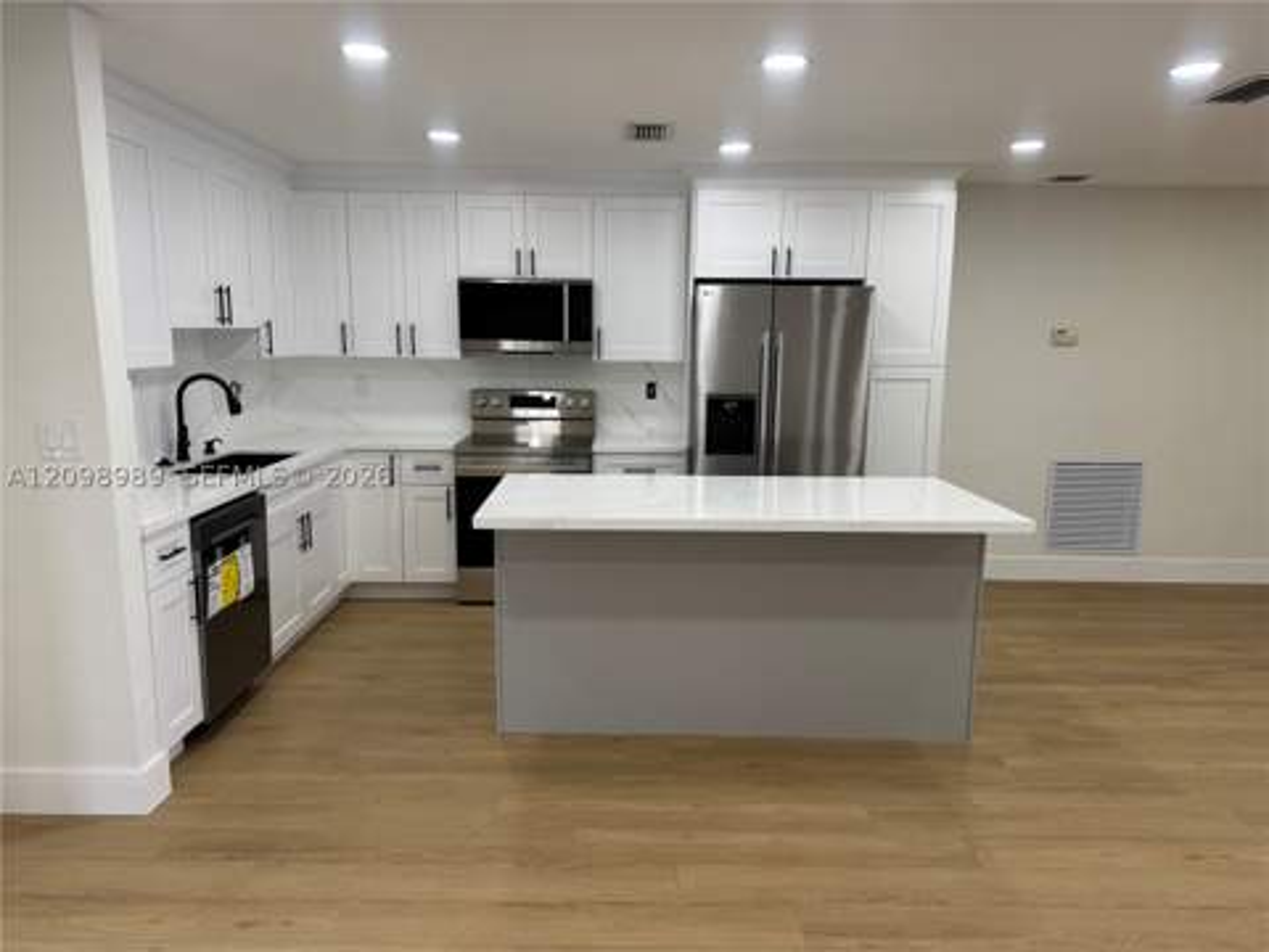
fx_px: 880
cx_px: 634
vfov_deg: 56.8
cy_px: 476
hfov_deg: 71.6
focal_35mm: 24
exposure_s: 1/120
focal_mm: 6.76
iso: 80
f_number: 1.78
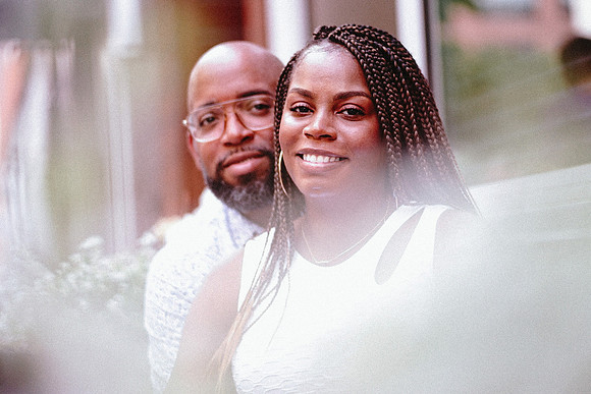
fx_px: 1396
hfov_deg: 23.9
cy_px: 197
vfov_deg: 16.1
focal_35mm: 85
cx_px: 296
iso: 400
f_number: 1.8
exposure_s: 1/250
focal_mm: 85
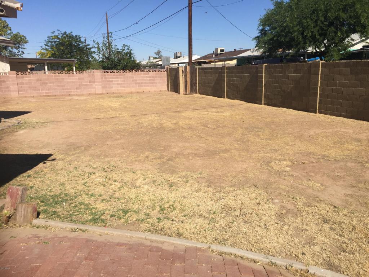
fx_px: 309
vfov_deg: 48.2
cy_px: 138
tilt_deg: -10.7
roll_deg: +0.2
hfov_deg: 61.7
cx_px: 184
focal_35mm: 29
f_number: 2.2
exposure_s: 1/3049
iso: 32
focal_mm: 4.15
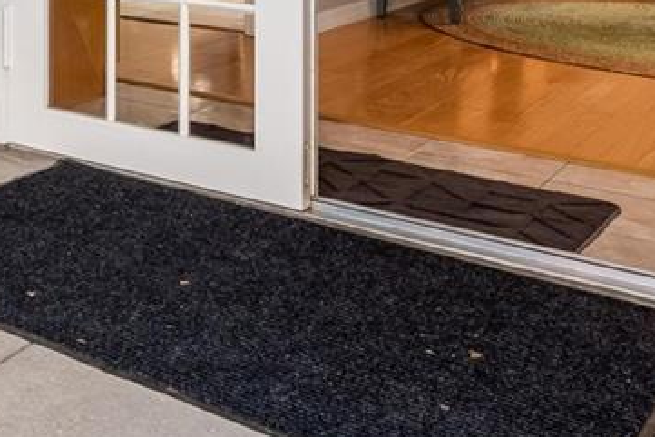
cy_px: -169
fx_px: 1128
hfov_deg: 28.5
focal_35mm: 62
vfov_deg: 19.7
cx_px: -112
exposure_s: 1/3
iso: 250
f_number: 10
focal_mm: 14
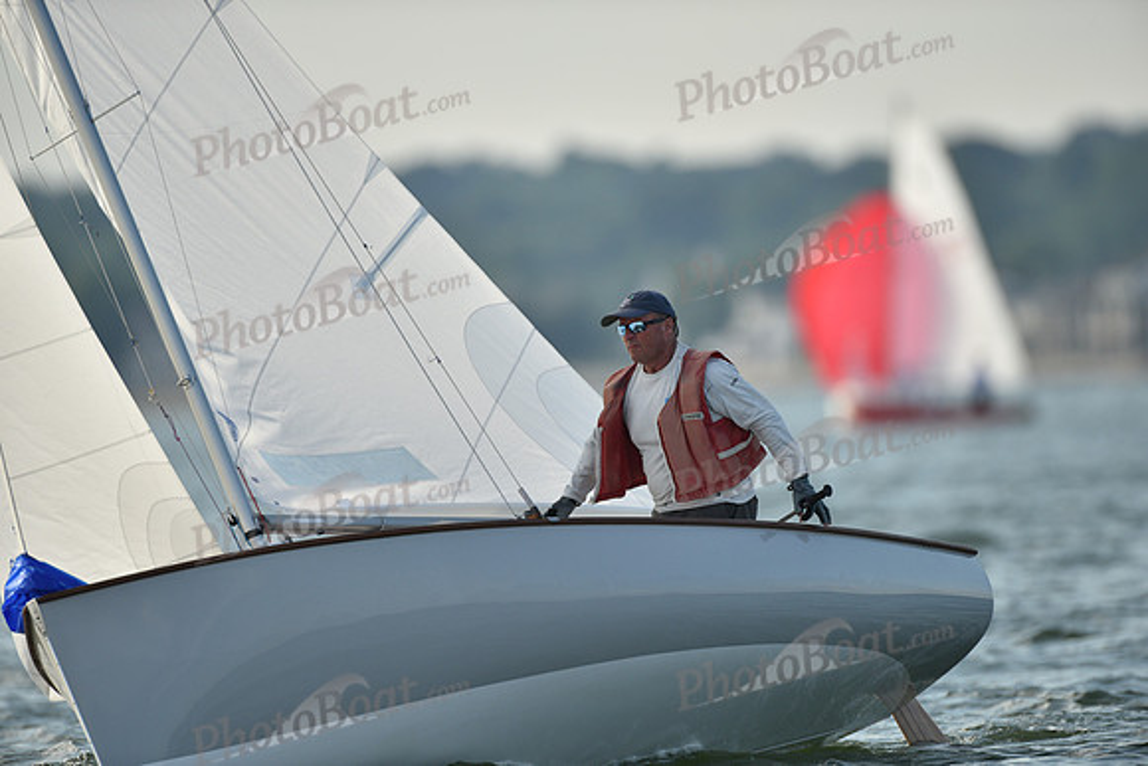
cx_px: 574
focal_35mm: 600
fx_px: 19137
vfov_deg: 2.3
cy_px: 383
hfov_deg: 3.4
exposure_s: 1/2000
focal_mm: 600
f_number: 4
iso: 250
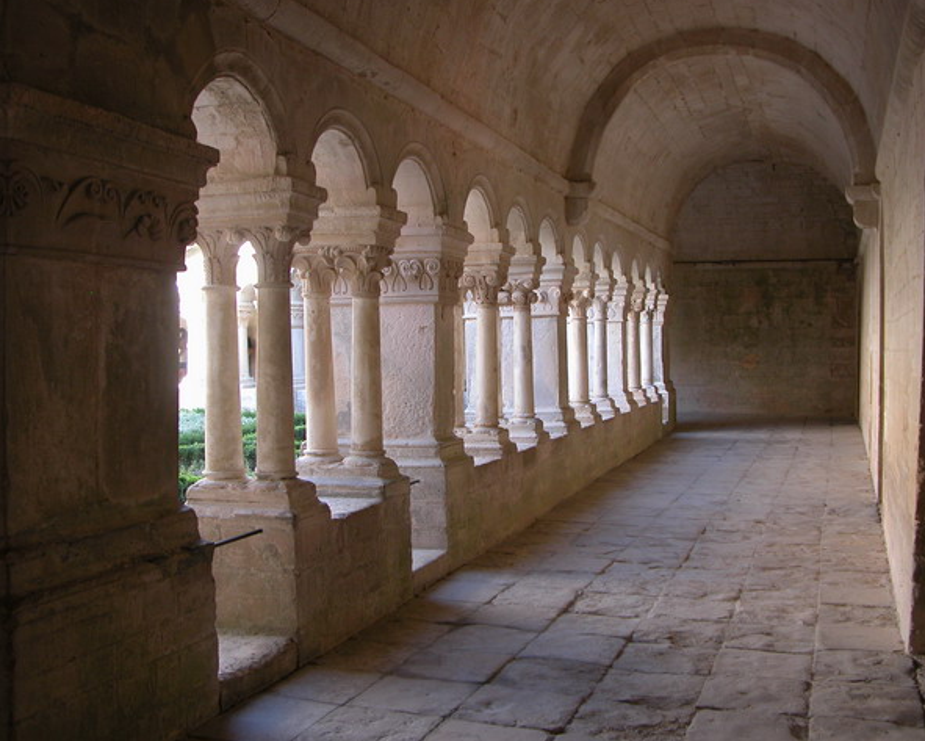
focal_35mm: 37
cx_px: 488
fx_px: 1013
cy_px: 367
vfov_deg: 40.1
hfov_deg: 49.1
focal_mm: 8.9
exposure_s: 1/44.9
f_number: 2.8
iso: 100
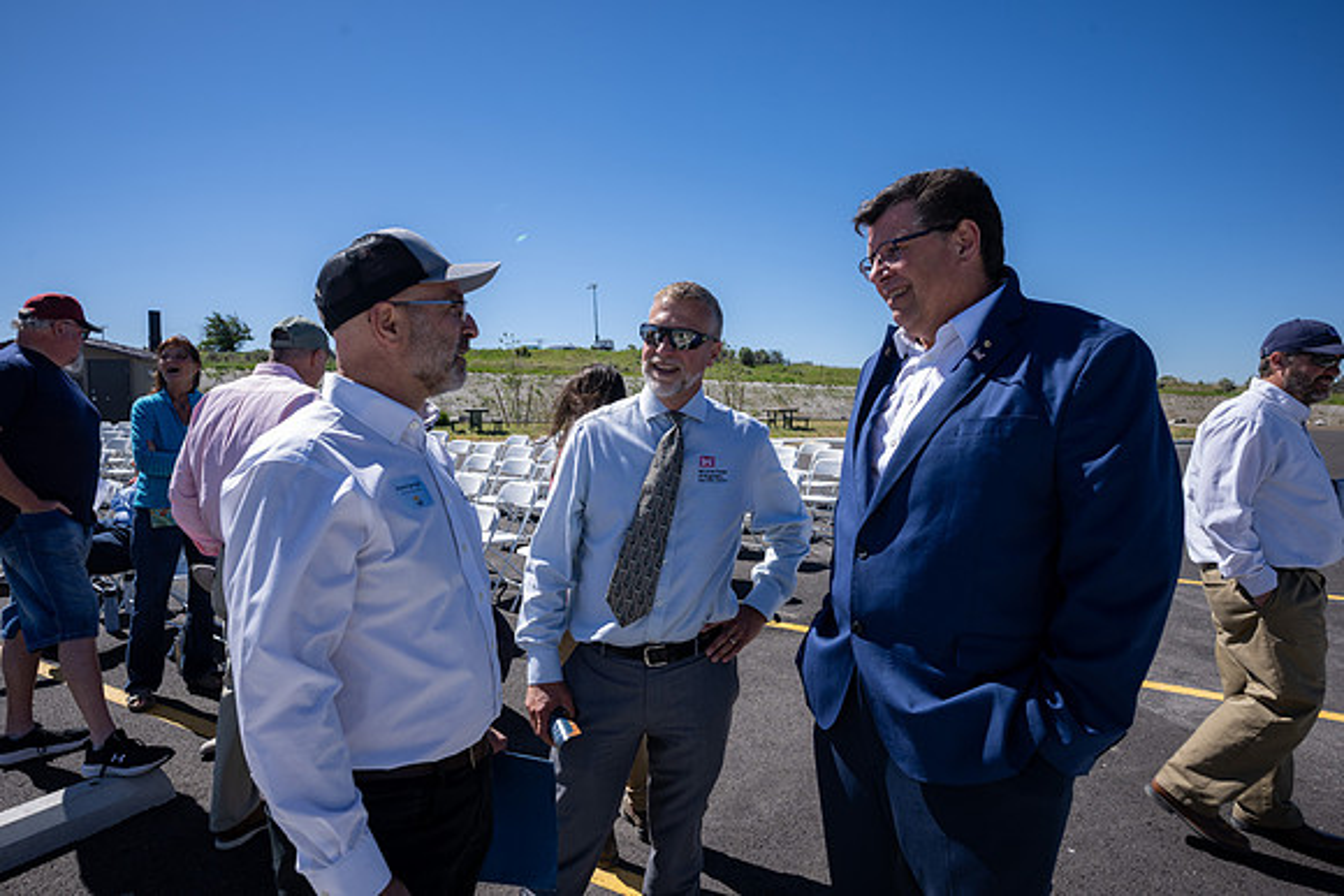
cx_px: 672
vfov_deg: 59.5
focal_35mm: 21
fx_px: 784
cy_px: 448
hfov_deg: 81.2
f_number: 8
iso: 100
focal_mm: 21
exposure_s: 1/250
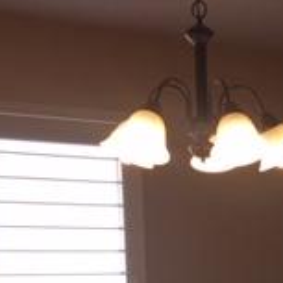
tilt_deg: -11.3
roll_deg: +0.1
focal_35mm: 107
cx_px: 340
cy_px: 442
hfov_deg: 15.7
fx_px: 990
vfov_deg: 14.9
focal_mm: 4.15
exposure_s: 1/120
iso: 40
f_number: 2.2
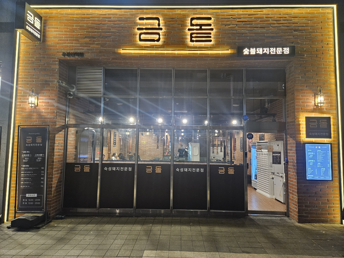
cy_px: 129
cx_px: 172
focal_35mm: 23
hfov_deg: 73.9
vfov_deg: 58.9
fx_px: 229
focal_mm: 5.4
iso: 1000
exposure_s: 1/120
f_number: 1.8
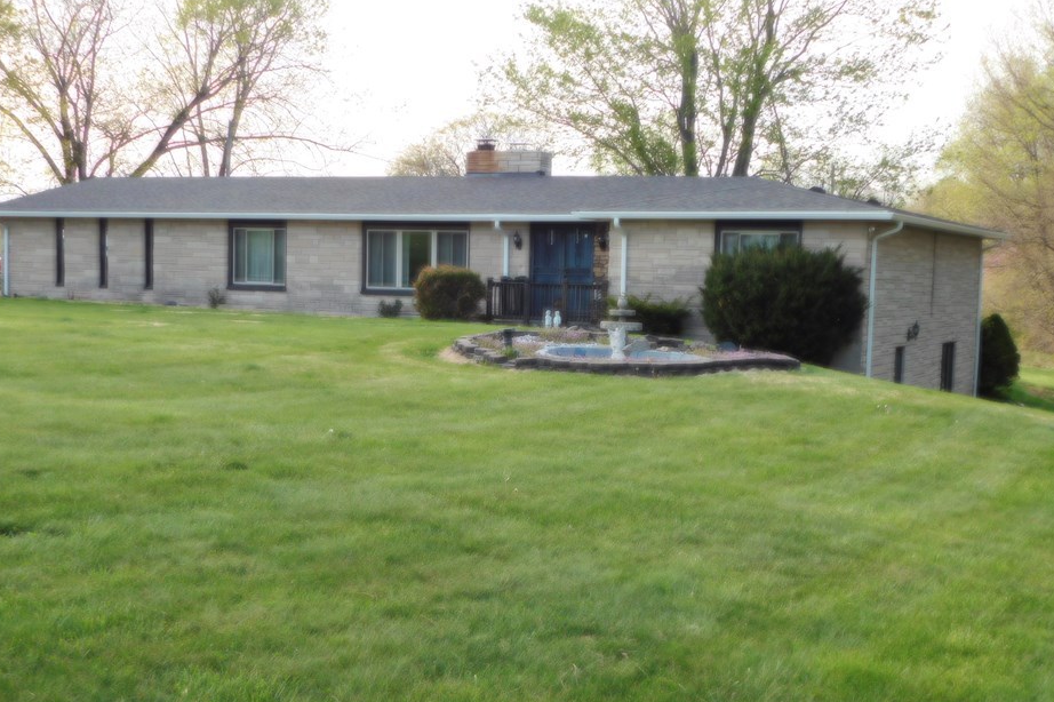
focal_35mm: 52
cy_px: 437
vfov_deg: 25.9
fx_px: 1522
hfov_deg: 38.2
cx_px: 494
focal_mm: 8
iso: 125
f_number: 3.7
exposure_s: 1/200
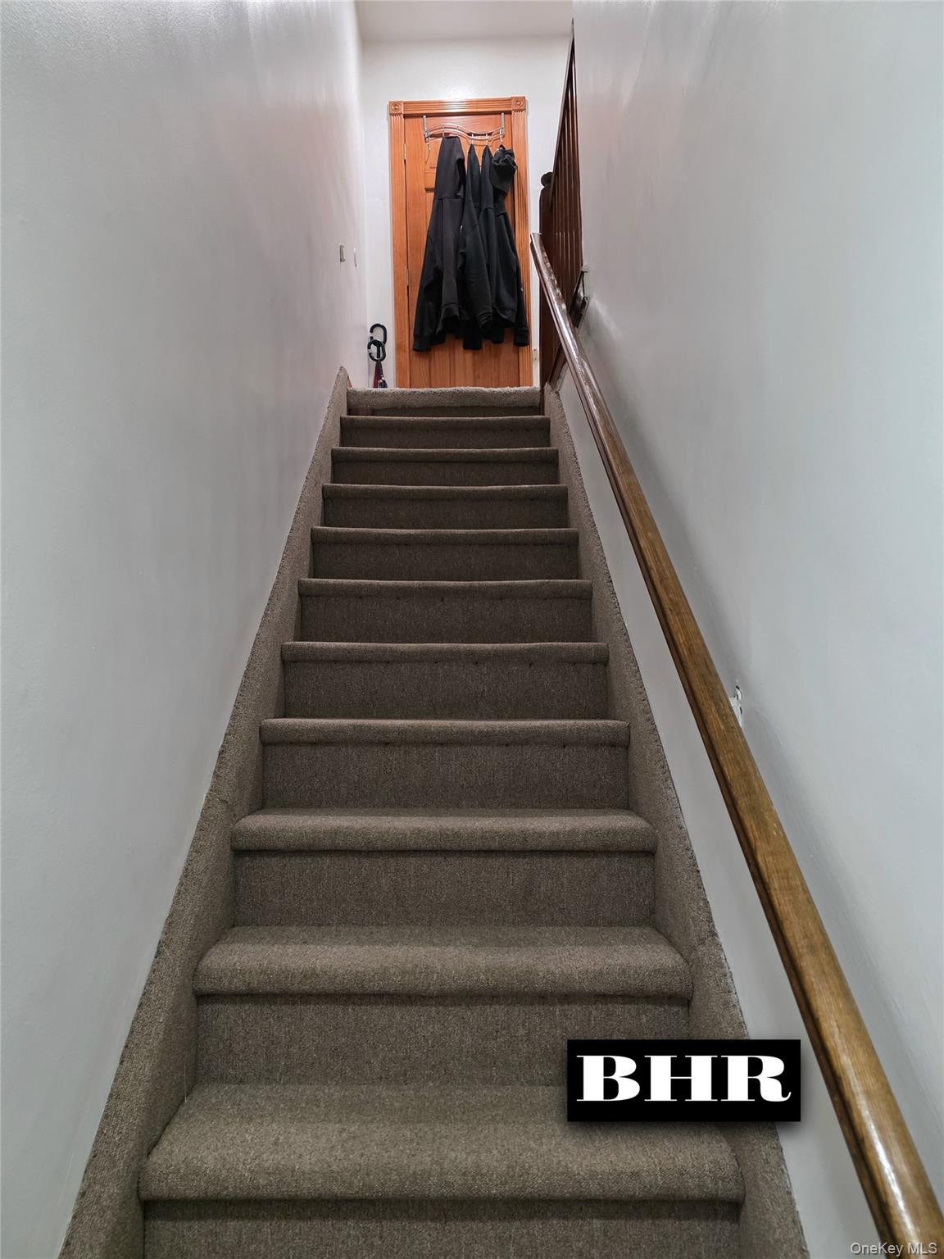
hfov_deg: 58.9
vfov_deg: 73.9
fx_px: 836
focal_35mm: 23
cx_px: 472
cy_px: 630
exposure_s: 1/120
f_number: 1.7
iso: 800
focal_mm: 6.3
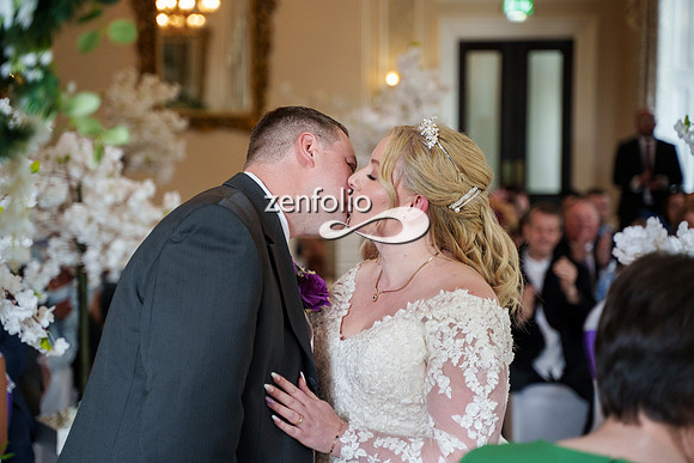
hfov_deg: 25.9
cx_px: 347
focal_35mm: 78
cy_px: 232
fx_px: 1511
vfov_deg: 17.4
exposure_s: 1/400
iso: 1600
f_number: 2.8
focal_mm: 75
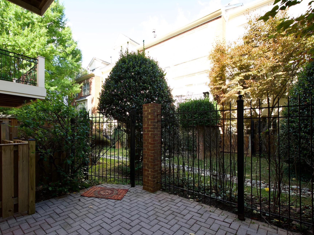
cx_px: 131
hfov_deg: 90.2
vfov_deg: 74.7
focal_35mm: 17
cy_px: 123
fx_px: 154
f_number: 7.1
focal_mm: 10
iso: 800
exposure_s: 1/200
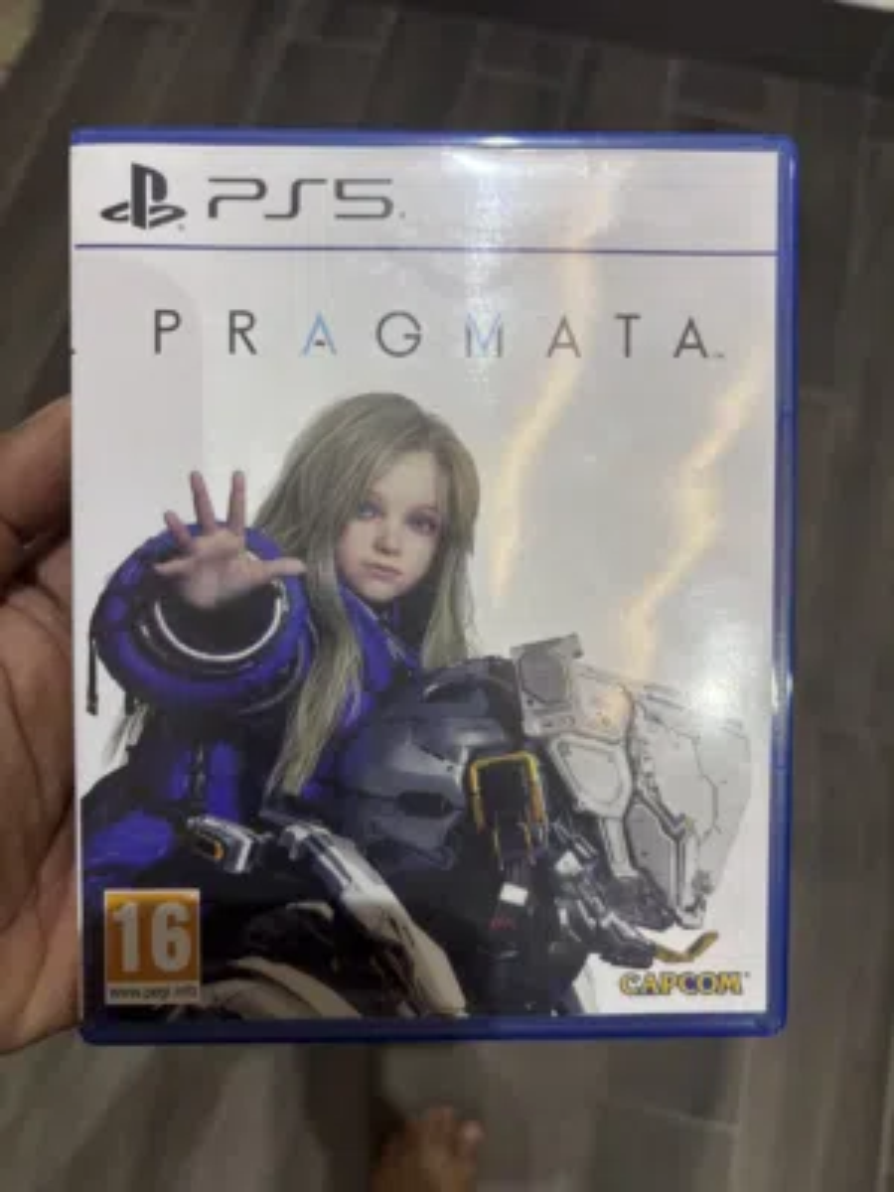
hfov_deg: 53.1
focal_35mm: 26
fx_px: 895
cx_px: 447
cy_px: 596
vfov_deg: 67.3
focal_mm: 5.96
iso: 320
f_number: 1.6
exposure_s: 1/50
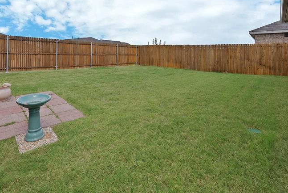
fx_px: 152
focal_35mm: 19
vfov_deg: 61.3
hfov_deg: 86.4
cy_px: 50
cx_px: 126
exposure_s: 1/100
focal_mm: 12
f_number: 9
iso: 400
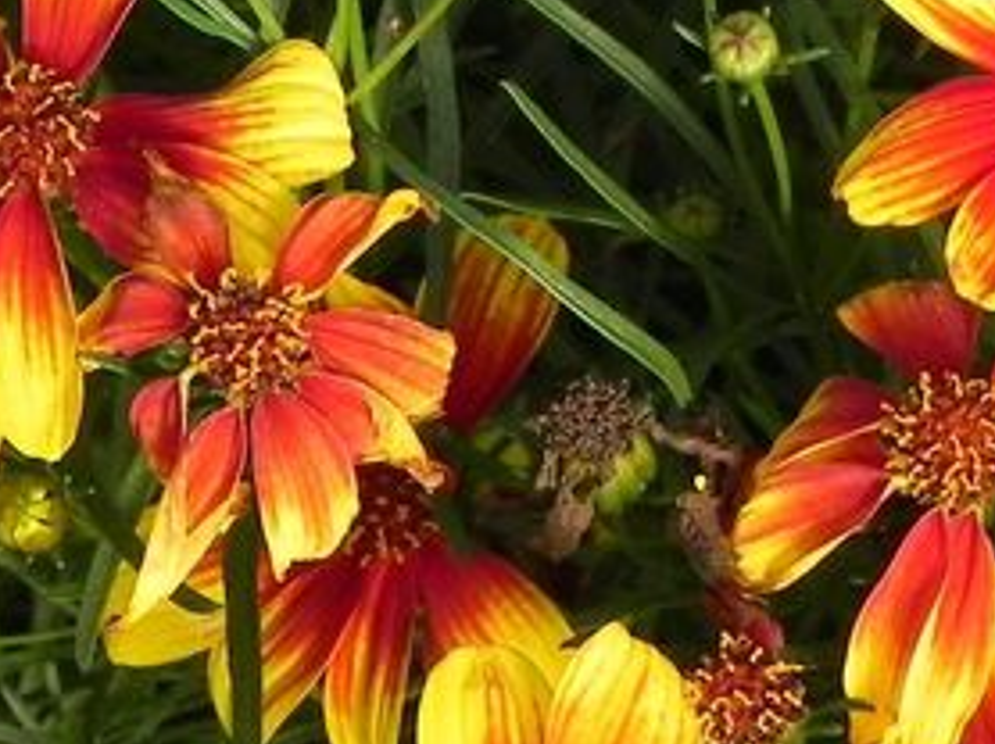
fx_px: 11574
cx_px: -306
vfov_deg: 3.7
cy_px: 379
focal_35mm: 403
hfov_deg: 4.9
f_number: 4.5
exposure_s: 1/400
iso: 160
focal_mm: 18.8
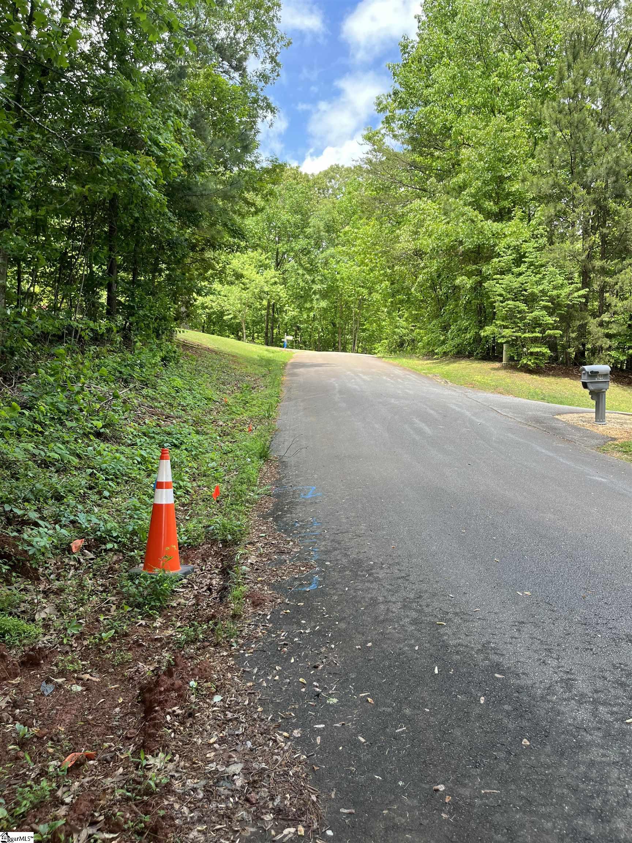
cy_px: 422
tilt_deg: -1.3
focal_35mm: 26
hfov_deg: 53.1
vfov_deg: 67.3
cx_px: 316
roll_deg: -1.2
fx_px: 633
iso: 50
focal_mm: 5.1
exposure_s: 1/493
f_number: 1.6
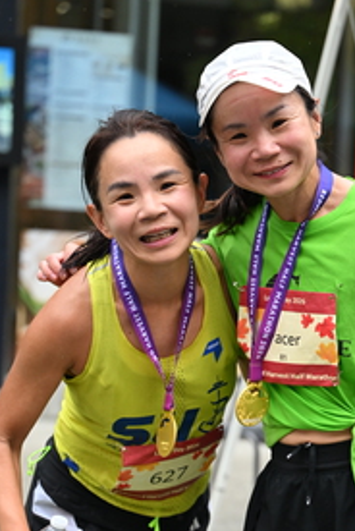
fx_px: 2065
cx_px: 234
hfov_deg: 9.8
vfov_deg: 14.5
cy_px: 471
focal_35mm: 140
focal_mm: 70
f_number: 2.8
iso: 1250
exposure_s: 1/1600
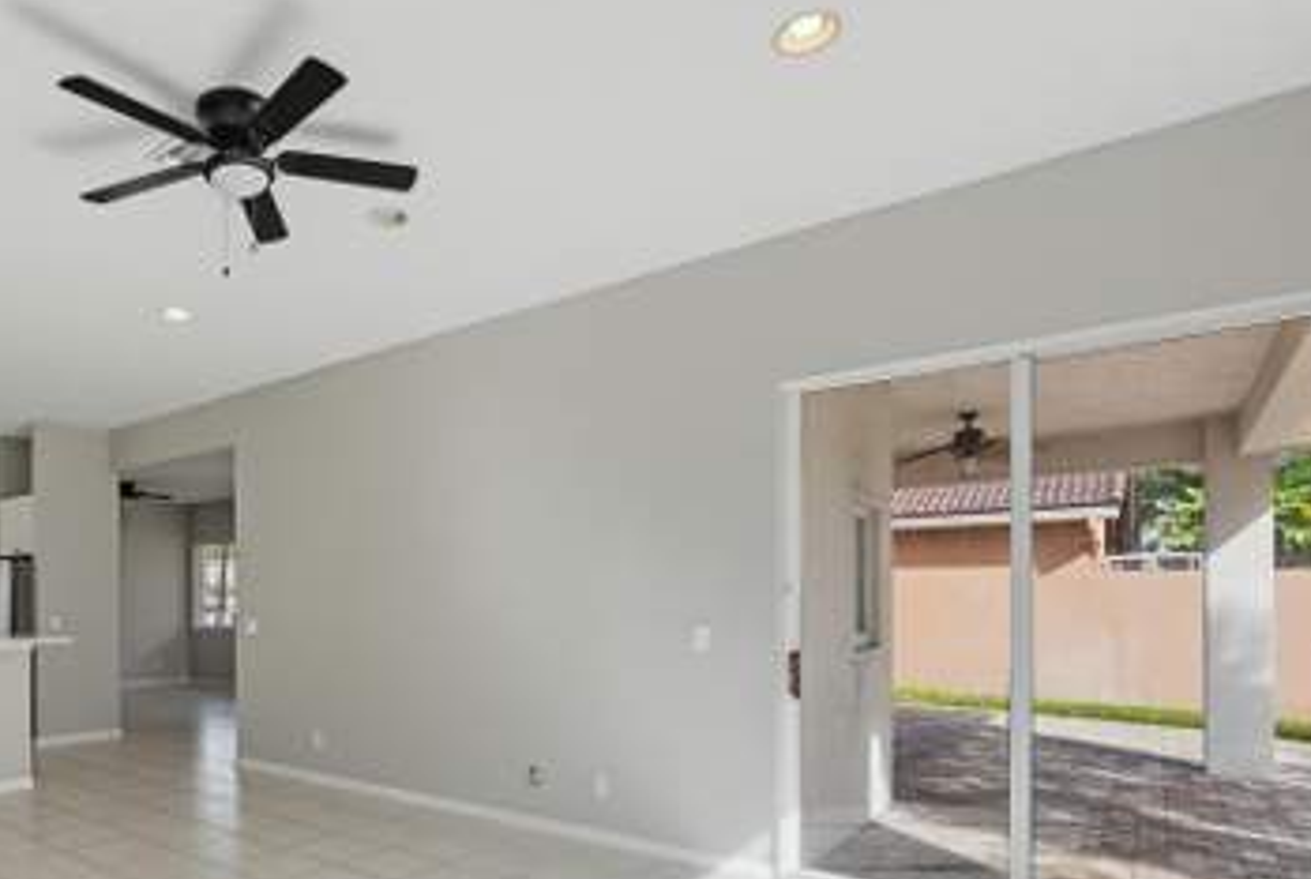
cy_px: 582
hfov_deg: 76.1
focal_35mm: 22
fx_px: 803
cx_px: 440
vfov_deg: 56.3
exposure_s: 1/800
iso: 800
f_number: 8
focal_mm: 16
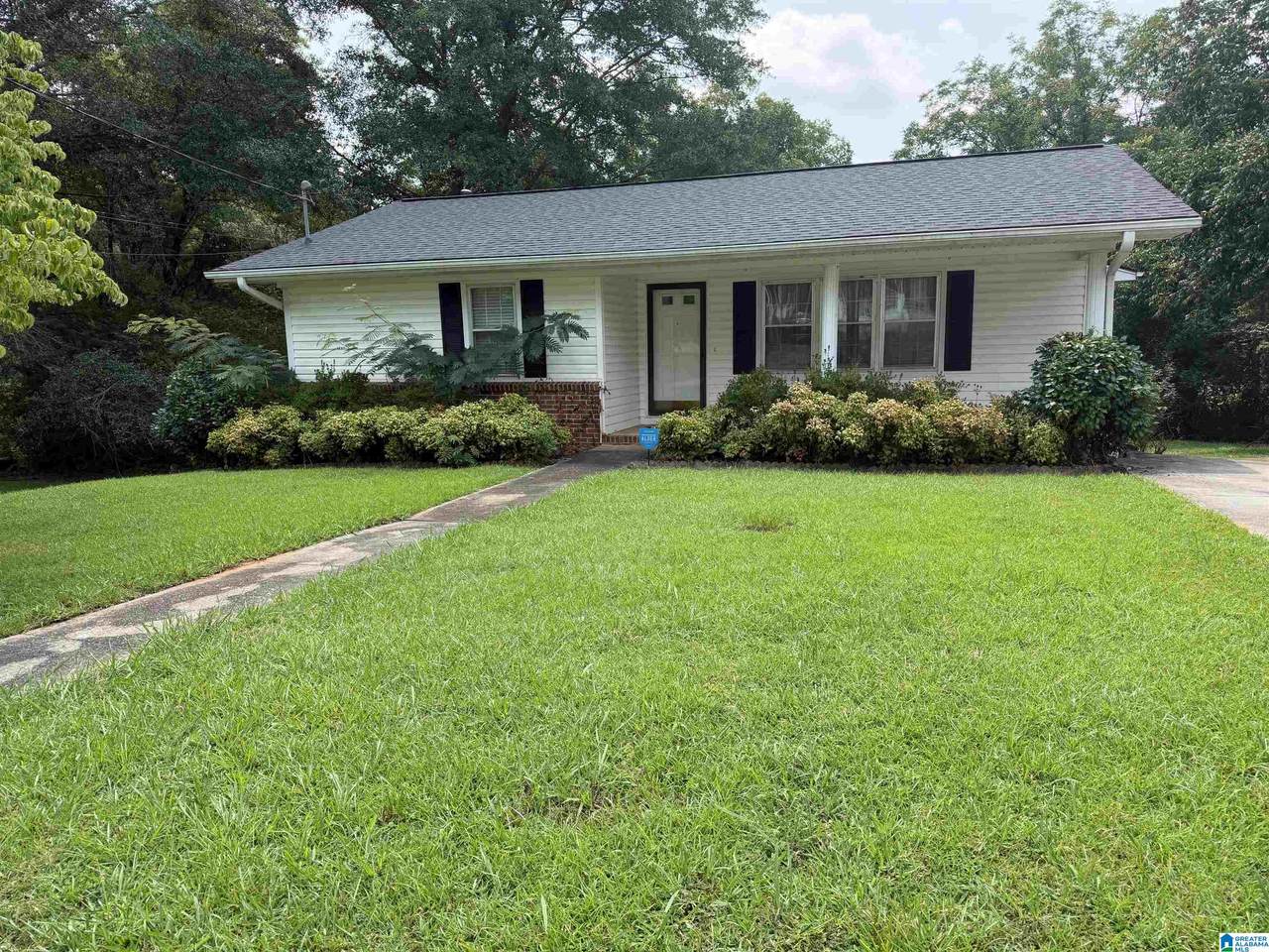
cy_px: 476
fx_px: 880
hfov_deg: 71.6
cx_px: 634
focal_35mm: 24
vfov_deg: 56.8
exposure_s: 1/1553
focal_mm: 6.76
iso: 80
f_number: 1.78
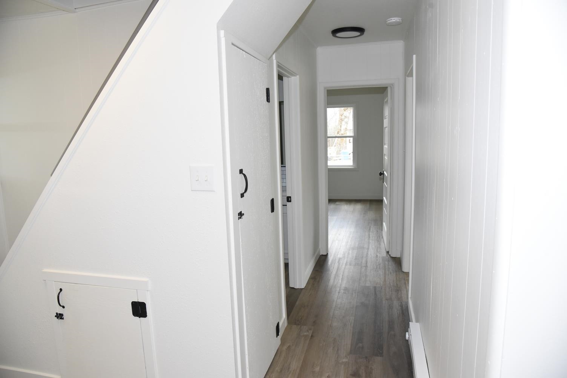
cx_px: 284
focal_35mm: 24
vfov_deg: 53.2
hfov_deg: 73.7
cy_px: 189
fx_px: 378
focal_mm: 24
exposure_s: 1/160
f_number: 6.3
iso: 3200
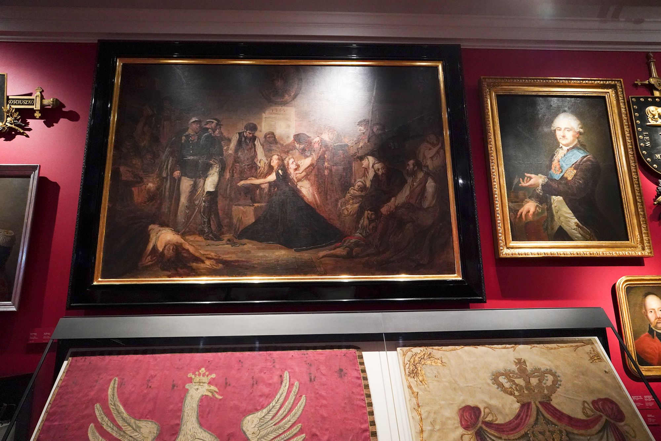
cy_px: 220
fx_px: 441
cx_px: 330
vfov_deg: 53.1
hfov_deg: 73.7
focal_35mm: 24
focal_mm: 24
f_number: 4
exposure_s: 1/80
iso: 6400
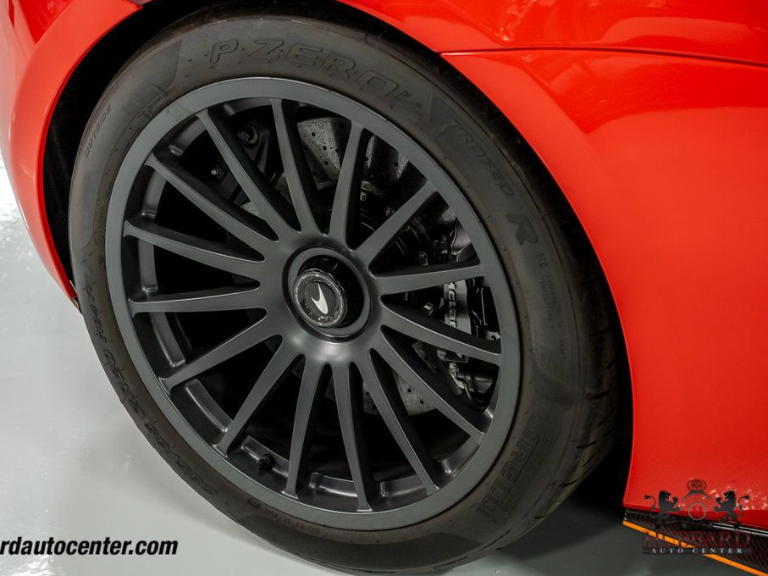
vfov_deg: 19.4
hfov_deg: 25.7
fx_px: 1686
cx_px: 346
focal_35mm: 76
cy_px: 288
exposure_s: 1/60
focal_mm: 70
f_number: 5
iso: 800
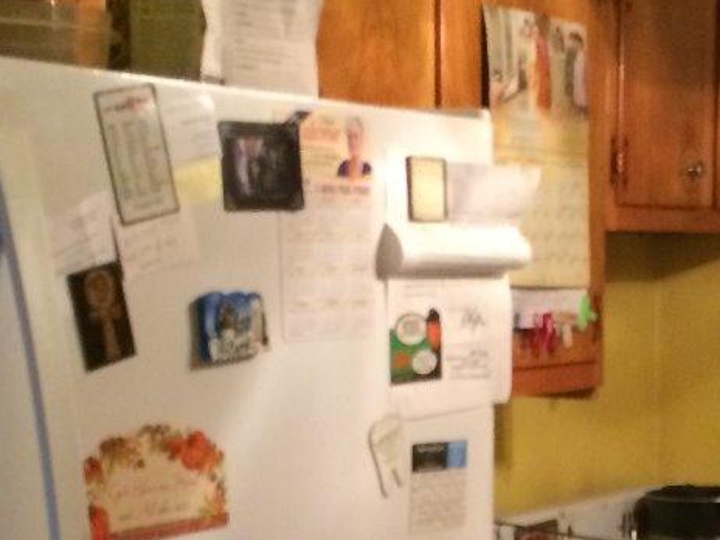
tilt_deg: -12.6
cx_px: 635
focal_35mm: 90
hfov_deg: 21.3
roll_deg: -1.8
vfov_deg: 16.1
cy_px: 535
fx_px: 1872
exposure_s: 1/30
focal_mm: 4.15
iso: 320
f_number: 2.2
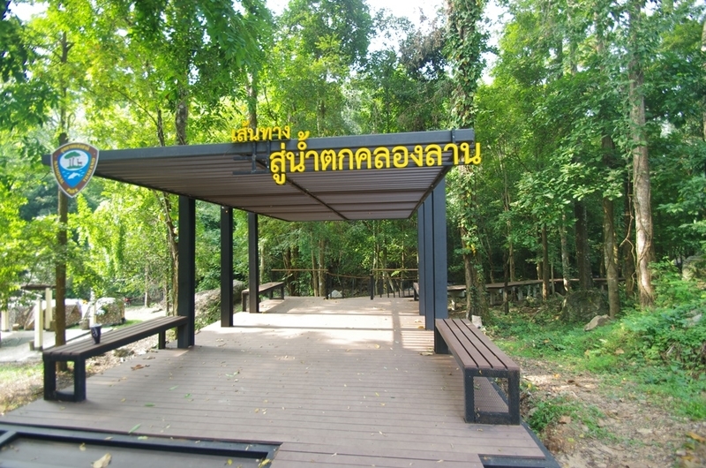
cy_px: 234
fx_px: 294
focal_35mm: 15
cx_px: 353
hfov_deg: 100.5
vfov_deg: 77.1
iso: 100
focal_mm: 10
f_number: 4
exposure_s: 1/50
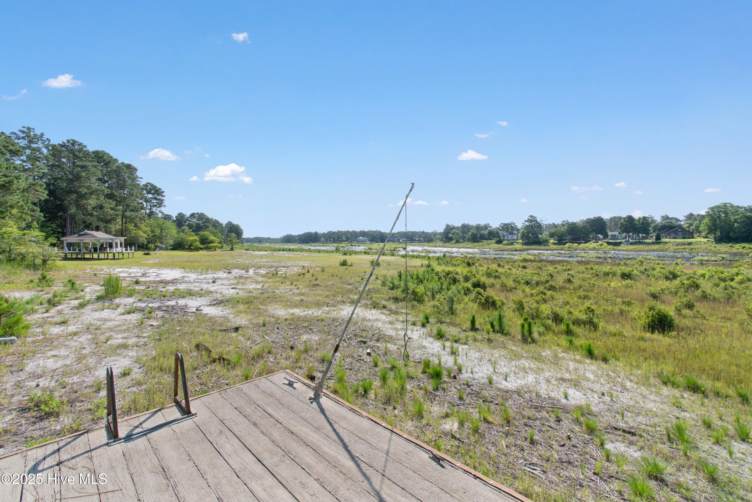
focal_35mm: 15
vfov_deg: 77.3
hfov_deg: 100.4
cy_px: 251
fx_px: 313
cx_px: 376
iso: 100
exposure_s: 1/400
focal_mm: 10
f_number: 10
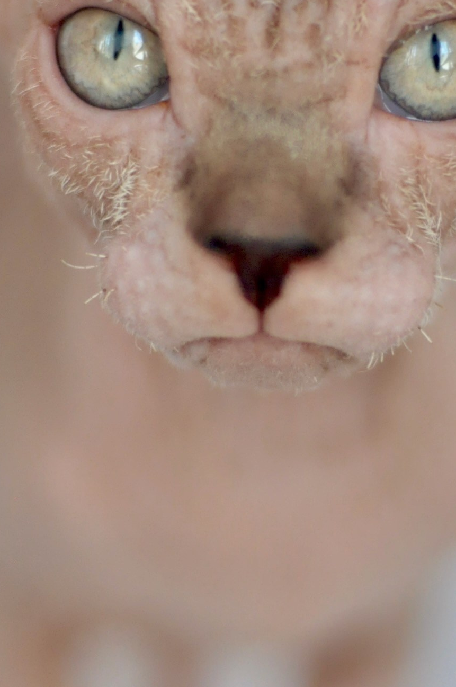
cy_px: 314
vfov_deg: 11.1
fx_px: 3544
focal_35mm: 186
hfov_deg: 7.4
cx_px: 291
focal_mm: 50
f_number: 1.4
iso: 800
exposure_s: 1/1250
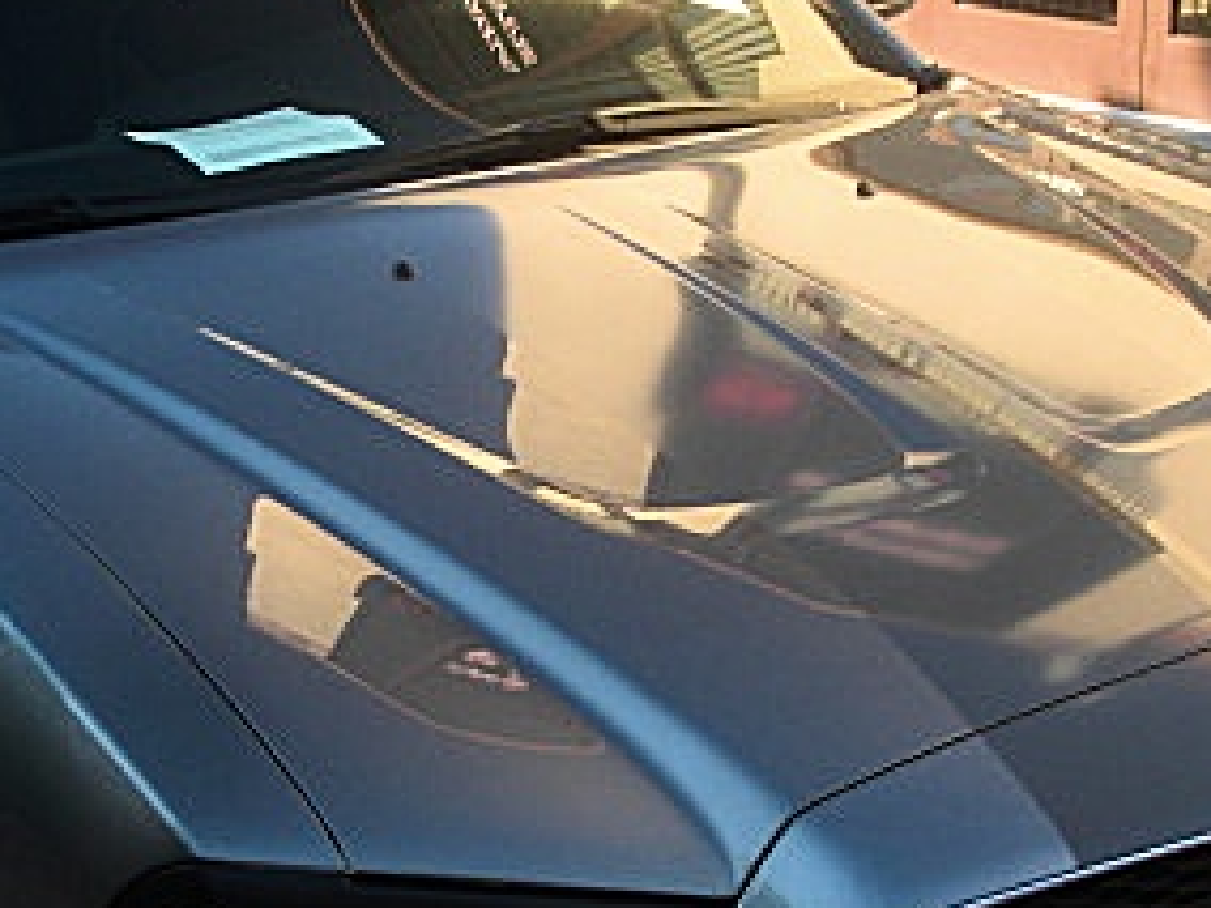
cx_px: 537
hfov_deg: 24.1
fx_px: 2834
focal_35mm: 81
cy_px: 554
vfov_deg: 18.2
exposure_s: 1/100
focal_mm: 6.3
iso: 50
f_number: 2.8
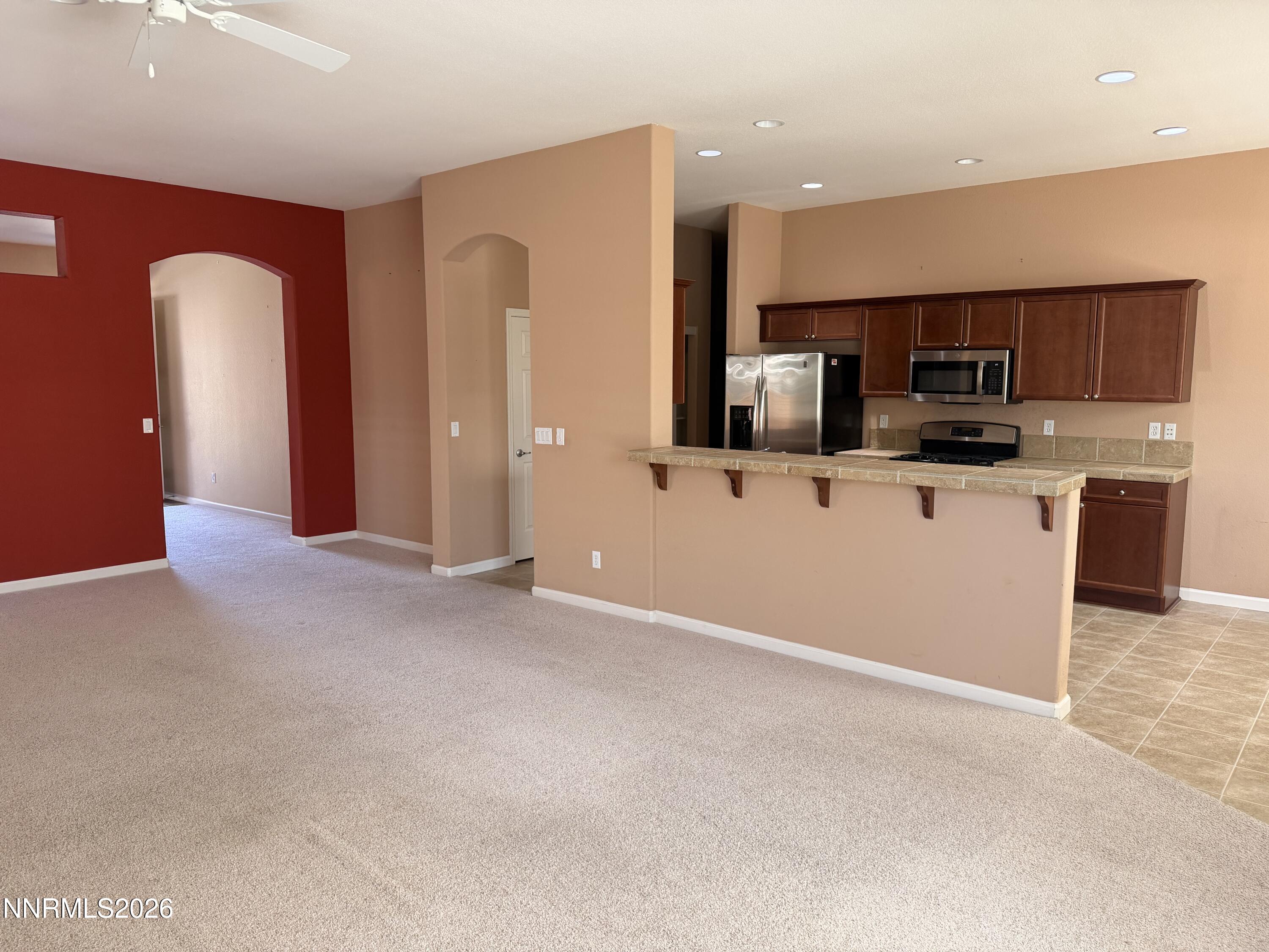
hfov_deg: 71.6
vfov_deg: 56.8
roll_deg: +0.2
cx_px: 634
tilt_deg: -6.7
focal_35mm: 24
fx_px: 880
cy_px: 476
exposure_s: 1/121
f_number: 1.78
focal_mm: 6.76
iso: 200
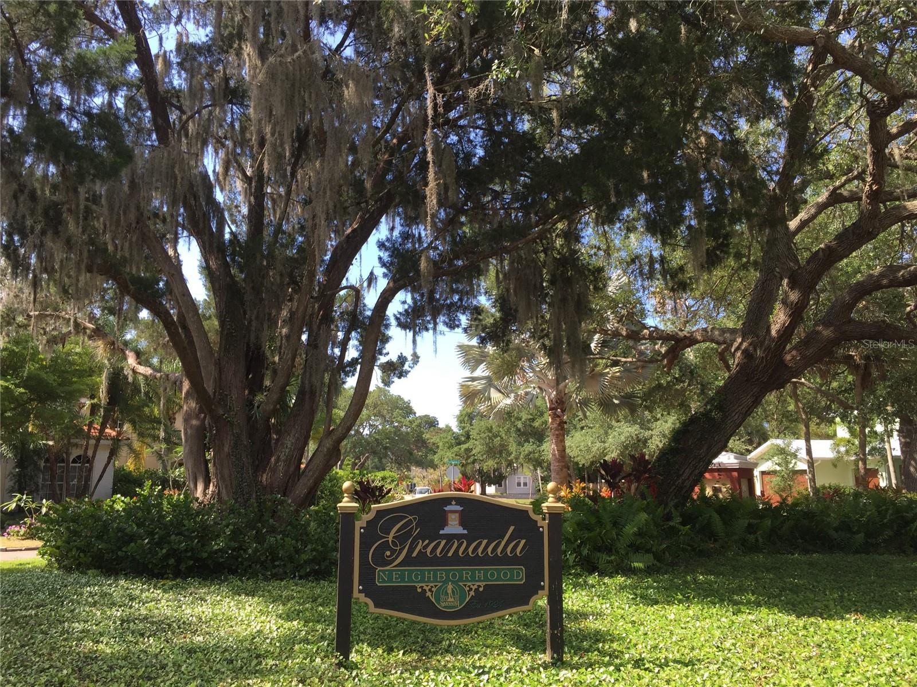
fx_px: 768
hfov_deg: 61.7
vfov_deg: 48.2
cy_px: 344
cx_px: 458
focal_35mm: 29
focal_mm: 4.15
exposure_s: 1/542
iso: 32
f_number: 2.2
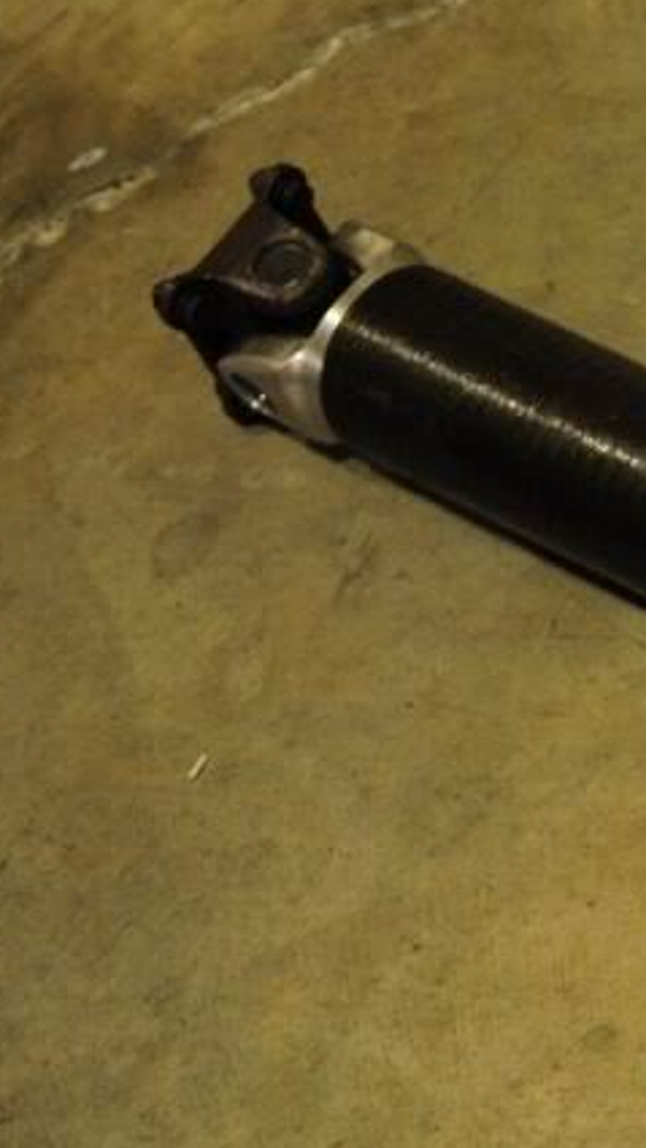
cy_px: 729
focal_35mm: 132
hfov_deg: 8.6
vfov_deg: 16.2
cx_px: 1322
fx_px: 4028
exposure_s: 1/15
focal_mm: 35
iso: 800
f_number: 1.8
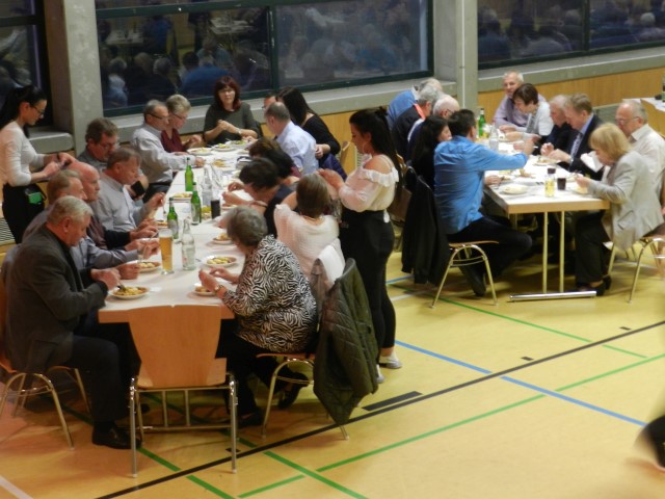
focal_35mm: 68
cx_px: 332
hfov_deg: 28.6
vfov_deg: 21.6
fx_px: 1306
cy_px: 250
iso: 400
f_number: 4.7
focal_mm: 12.1
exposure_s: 1/8
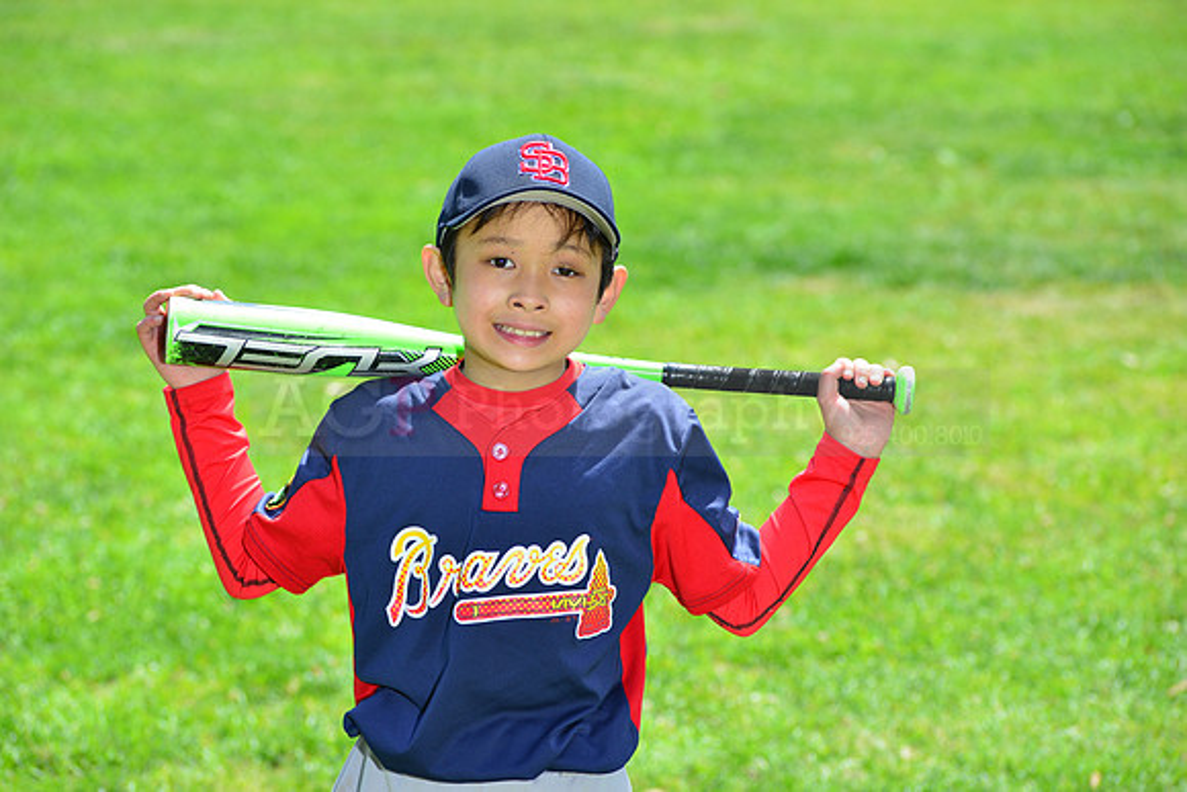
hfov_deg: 15.2
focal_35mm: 135
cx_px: 594
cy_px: 396
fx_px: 4452
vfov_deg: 10.2
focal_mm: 135
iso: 200
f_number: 8
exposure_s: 1/200
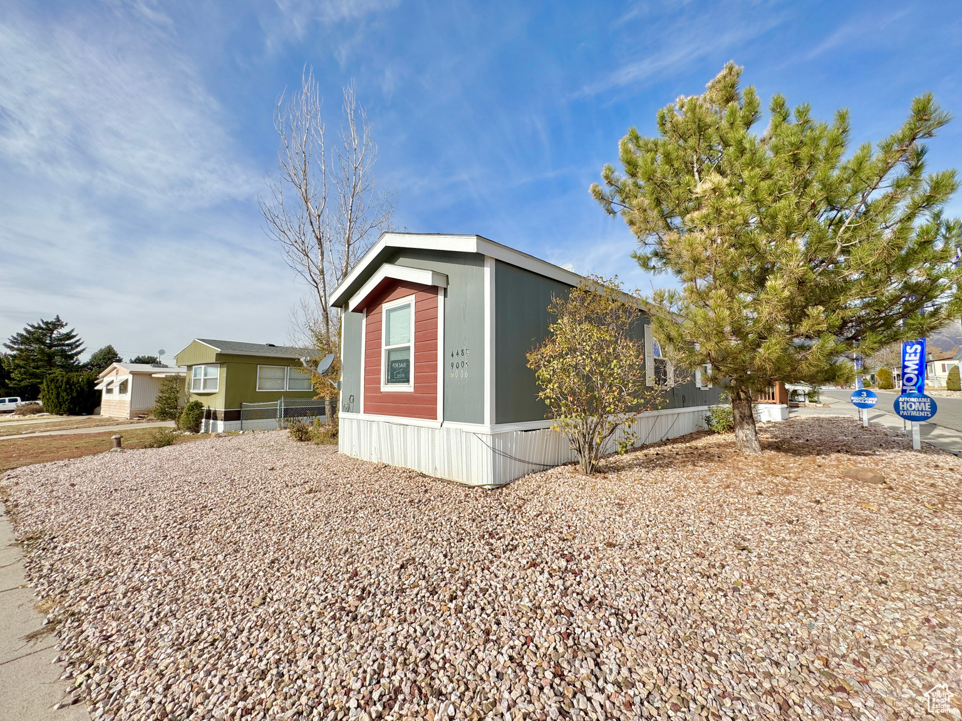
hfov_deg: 102.1
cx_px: 481
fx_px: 389
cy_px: 360
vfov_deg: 85.7
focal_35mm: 14
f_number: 2.2
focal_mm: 2.22
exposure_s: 1/1672
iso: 40
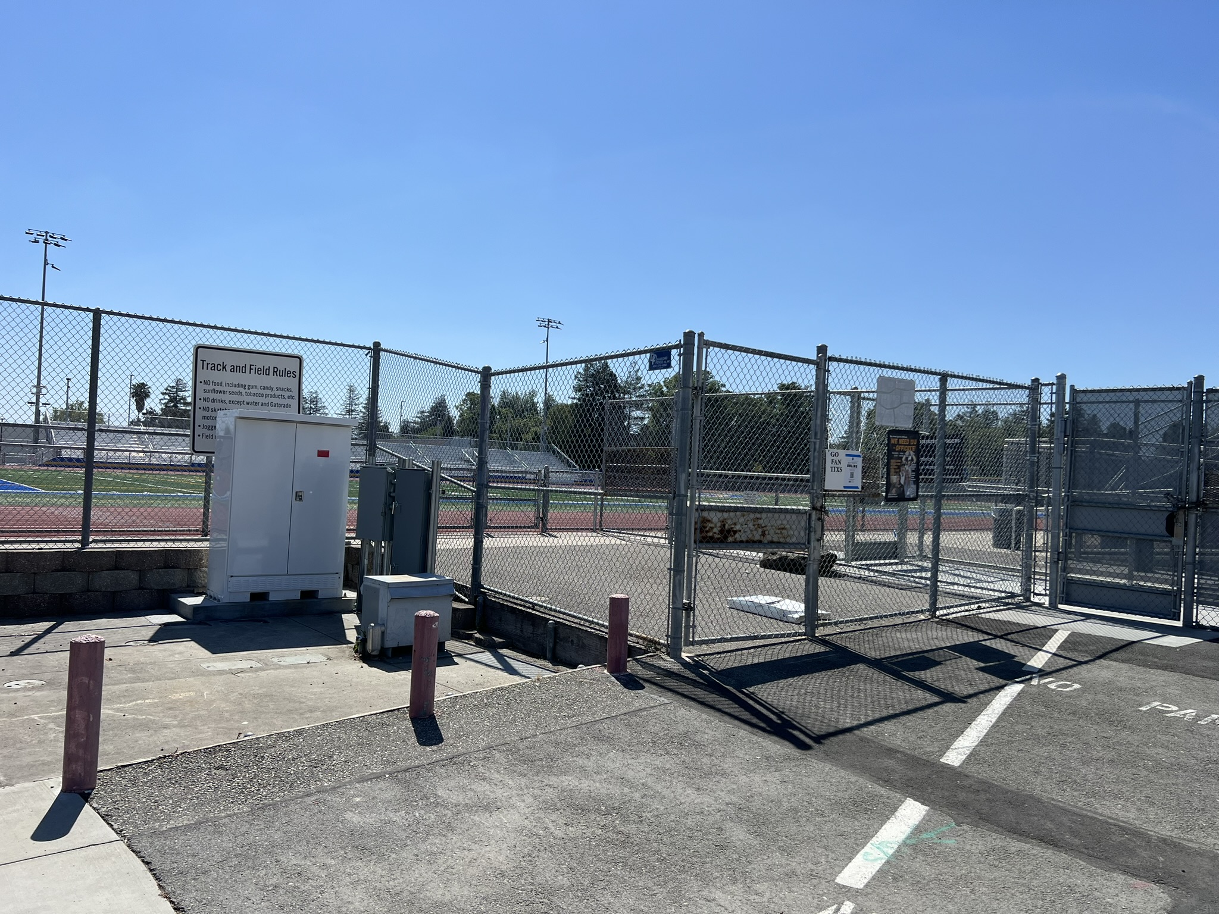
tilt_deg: +0.1
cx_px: 610
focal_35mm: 26
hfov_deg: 67.3
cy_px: 457
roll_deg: -2.8
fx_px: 916
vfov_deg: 53.1
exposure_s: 1/7463
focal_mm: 5.7
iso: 50
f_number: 1.5
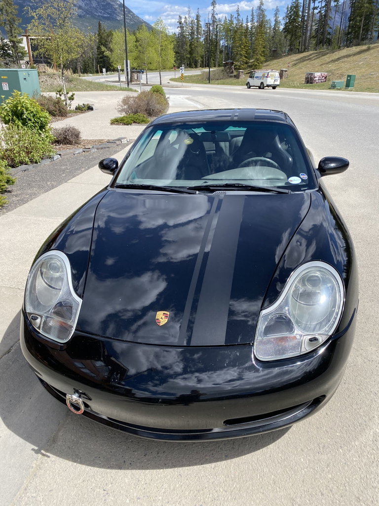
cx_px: 190
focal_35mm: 26
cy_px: 253
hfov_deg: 53.1
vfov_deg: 67.3
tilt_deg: -24.0
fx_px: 380
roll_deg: +2.6
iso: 32
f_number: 1.8
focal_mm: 4.25
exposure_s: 1/2513
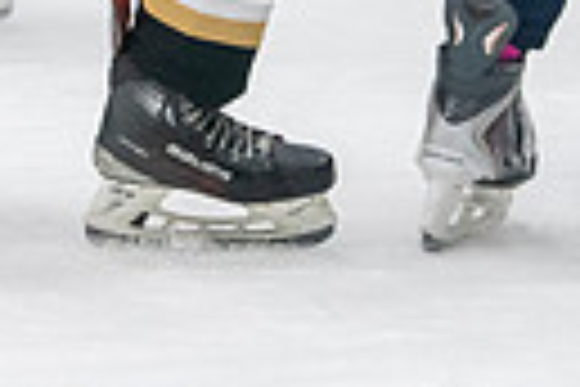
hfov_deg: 2.8
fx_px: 11760
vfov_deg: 1.9
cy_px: -516
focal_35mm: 730
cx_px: -164
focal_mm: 112
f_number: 3.2
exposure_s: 1/640
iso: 2500
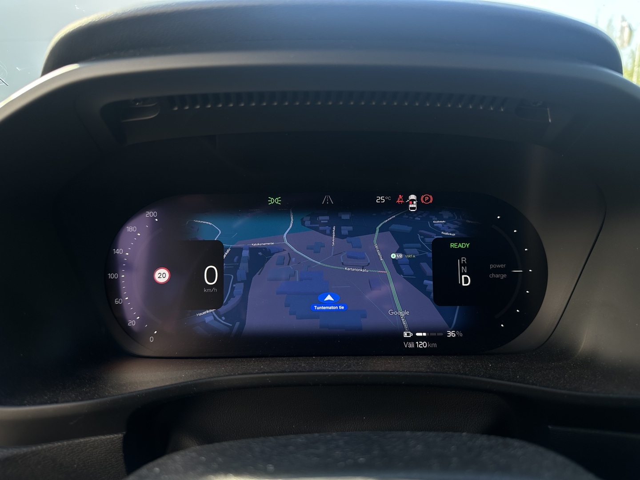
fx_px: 444
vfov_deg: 56.8
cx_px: 320
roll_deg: +0.4
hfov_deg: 71.6
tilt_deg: -13.5
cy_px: 240
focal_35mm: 24
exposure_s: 1/253
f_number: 1.78
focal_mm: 6.86
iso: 80
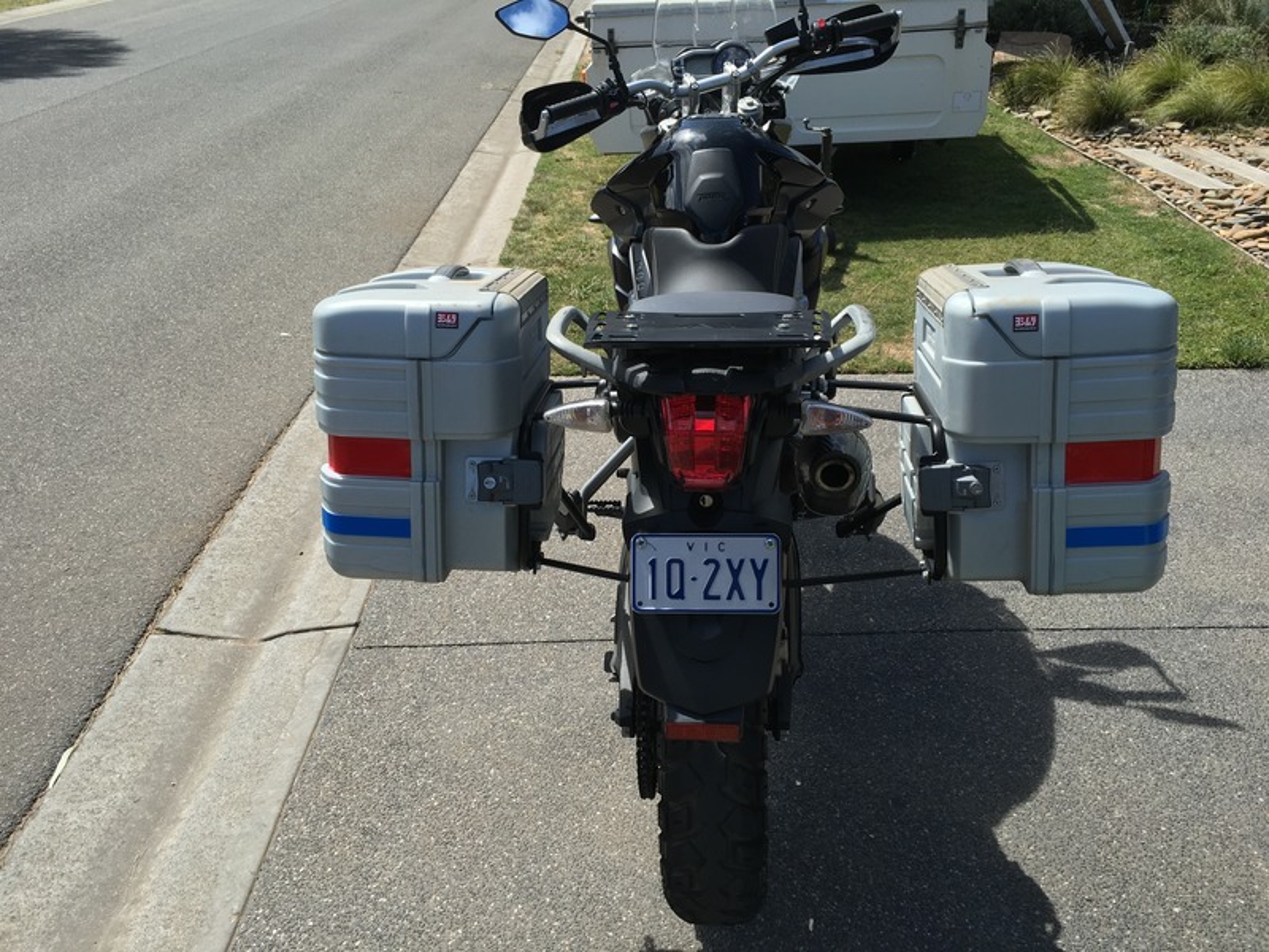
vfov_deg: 48.2
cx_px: 634
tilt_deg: -26.1
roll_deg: -2.2
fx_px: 1063
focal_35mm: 29
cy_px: 476
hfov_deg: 61.7
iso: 25
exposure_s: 1/1202
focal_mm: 4.15
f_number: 2.2
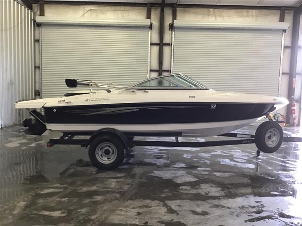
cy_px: 113
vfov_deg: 45.4
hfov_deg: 58.4
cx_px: 151
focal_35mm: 31
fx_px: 270
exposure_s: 1/30
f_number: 2.4
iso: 80
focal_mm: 3.3
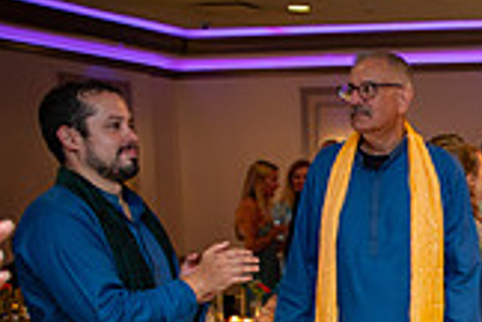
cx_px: 866
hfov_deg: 17.3
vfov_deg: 13.7
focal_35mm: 96
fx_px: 1285
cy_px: 414
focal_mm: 24
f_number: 2.8
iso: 1000
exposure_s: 1/100
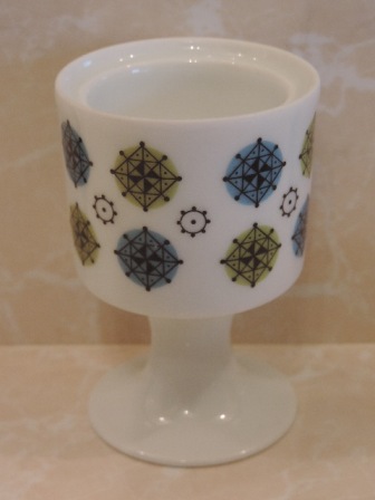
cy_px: 250
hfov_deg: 17.4
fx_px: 1228
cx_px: 188
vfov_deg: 23.0
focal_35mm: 85
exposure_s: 1/30
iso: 400
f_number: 4
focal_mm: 15.1
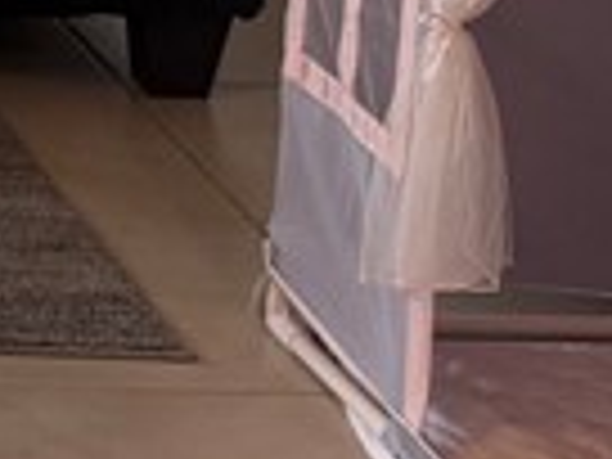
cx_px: -954
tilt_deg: -6.7
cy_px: -508
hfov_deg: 9.5
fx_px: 3200
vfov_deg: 7.8
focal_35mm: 181
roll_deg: -0.8
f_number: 1.78
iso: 125
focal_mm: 6.76
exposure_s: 1/60
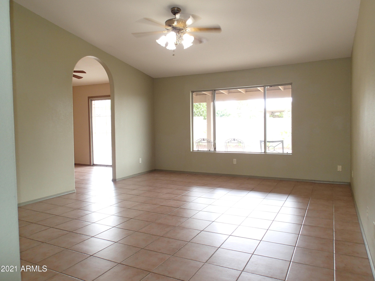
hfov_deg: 69.4
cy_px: 140
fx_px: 271
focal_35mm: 25
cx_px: 188
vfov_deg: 54.9
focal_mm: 4.5
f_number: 2
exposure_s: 1/30
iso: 200
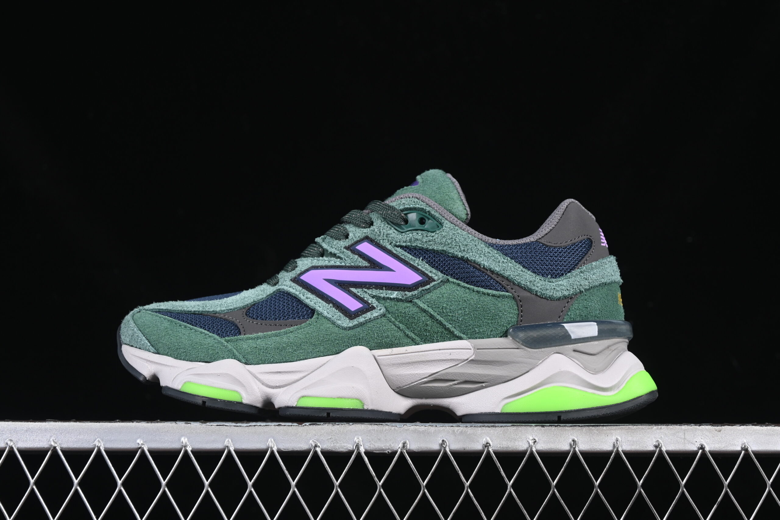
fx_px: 1625
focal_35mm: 75
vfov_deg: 18.2
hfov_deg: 27.0
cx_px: 390
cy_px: 260
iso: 160
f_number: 7.1
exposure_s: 1/60
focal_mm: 50
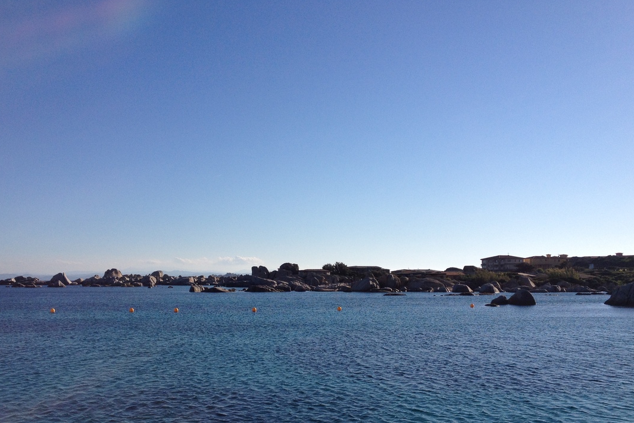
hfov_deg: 47.4
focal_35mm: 41
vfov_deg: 32.5
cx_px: 313
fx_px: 722
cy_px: 260
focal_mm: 4.28
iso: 64
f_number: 2.4
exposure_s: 1/3460
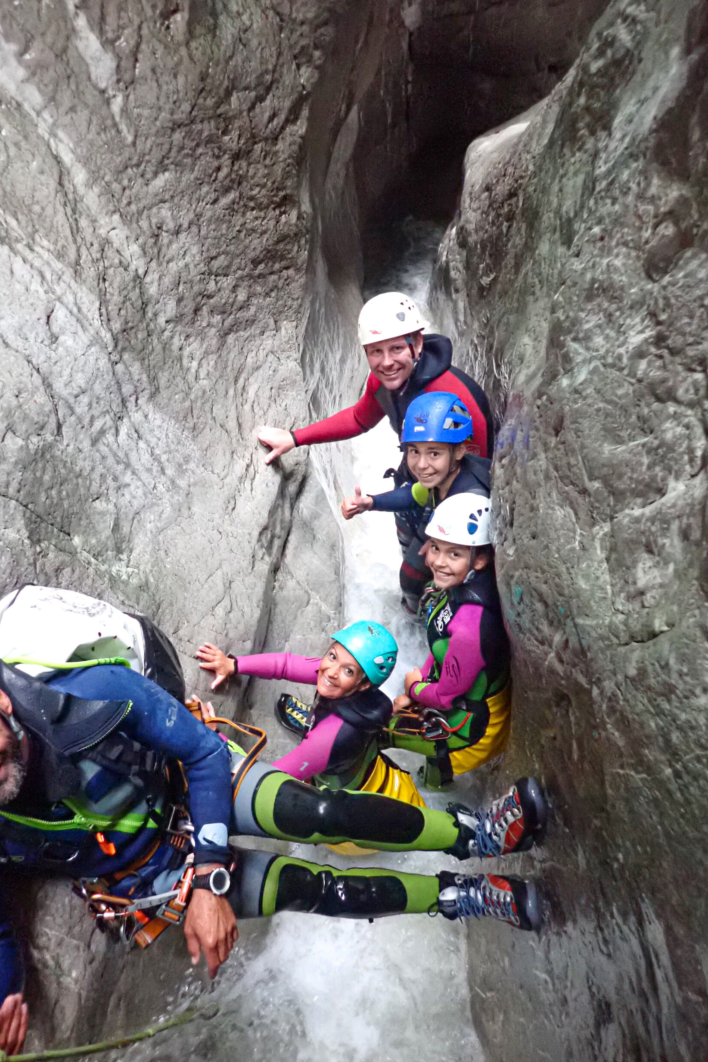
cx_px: 312
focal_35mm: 27
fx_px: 796
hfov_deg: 47.8
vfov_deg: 67.4
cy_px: 546
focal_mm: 4.5
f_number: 2
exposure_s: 1/160
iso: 1600
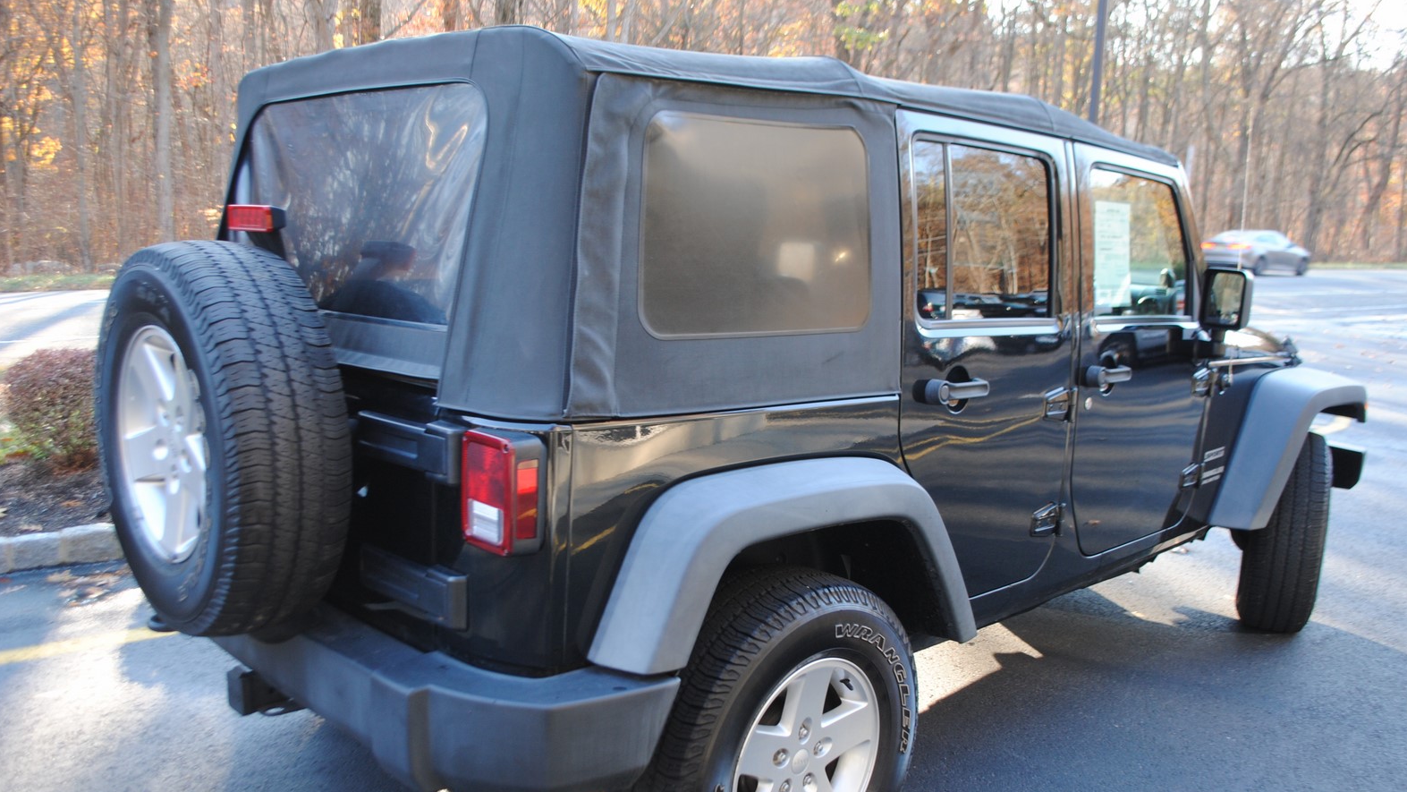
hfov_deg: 61.0
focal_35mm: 32
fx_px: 1194
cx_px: 710
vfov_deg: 36.6
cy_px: 462
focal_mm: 20
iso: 200
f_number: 4
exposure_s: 1/60
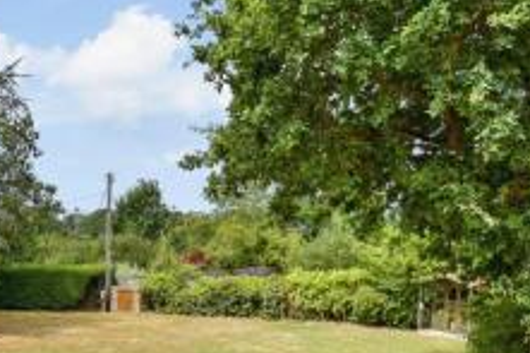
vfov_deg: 31.4
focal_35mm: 41
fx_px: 603
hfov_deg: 45.3
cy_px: 299
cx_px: 113
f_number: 8
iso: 200
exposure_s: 1/250
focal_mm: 13
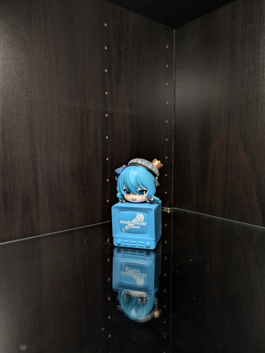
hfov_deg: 56.9
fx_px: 244
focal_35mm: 24
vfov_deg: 71.5
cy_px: 176
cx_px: 132
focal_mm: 6.9
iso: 47
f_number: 1.68
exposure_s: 1/12.6
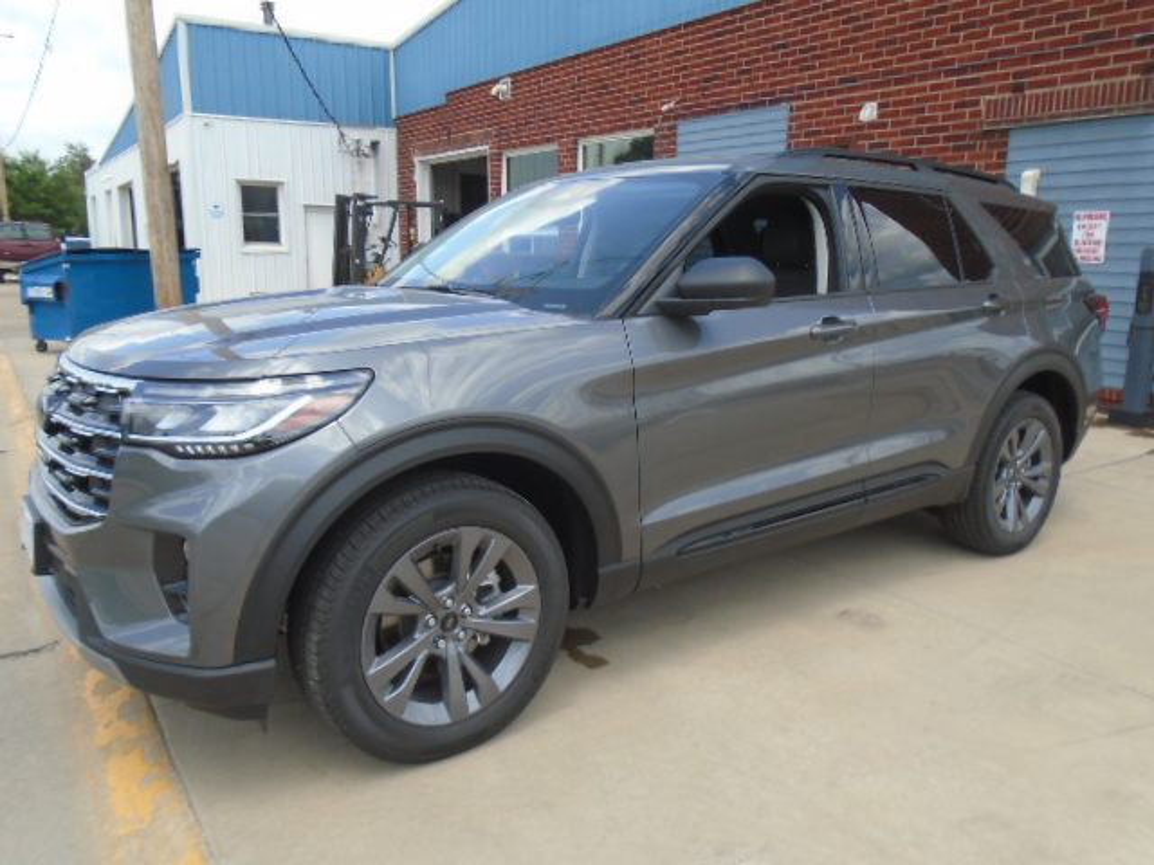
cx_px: 577
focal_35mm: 26
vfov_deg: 53.1
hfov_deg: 67.3
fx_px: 867
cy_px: 432
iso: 100
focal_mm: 4.6
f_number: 3.2
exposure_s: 1/500
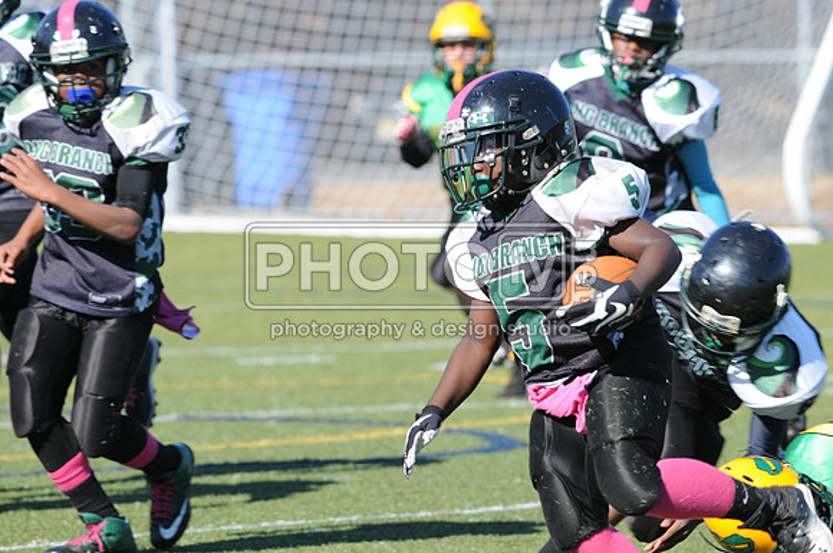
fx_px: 10398
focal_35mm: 450
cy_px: 276
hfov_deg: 4.6
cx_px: 416
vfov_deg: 3.0
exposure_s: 1/500
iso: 200
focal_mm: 300
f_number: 6.3
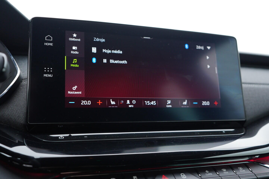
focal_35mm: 36
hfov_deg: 53.1
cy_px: 90
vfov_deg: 36.9
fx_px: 269
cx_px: 134
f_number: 2.8
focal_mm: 24
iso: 200
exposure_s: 1/40
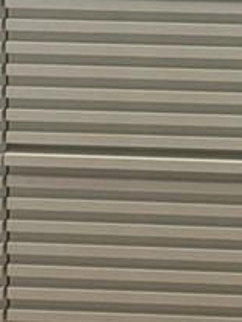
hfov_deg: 5.3
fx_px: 2595
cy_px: -228
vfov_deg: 6.9
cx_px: 309
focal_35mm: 279
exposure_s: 1/120
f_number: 1.78
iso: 100
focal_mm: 6.76
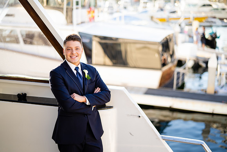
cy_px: 76
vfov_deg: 27.0
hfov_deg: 39.6
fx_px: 315
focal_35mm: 50
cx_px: 114
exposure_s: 1/1250
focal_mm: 50
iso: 160
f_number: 1.4
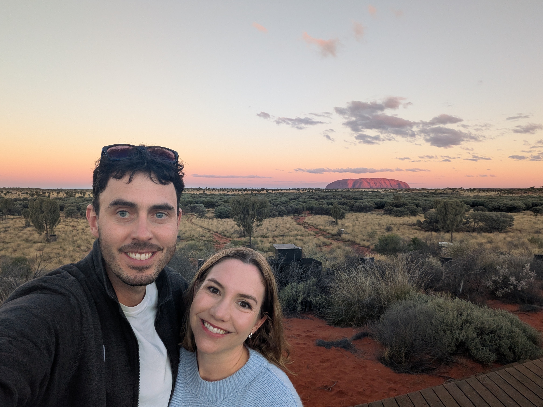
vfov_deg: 63.4
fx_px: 329
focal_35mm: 21
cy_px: 204
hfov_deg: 79.0
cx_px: 272
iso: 77
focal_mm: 2.74
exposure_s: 1/100
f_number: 2.2
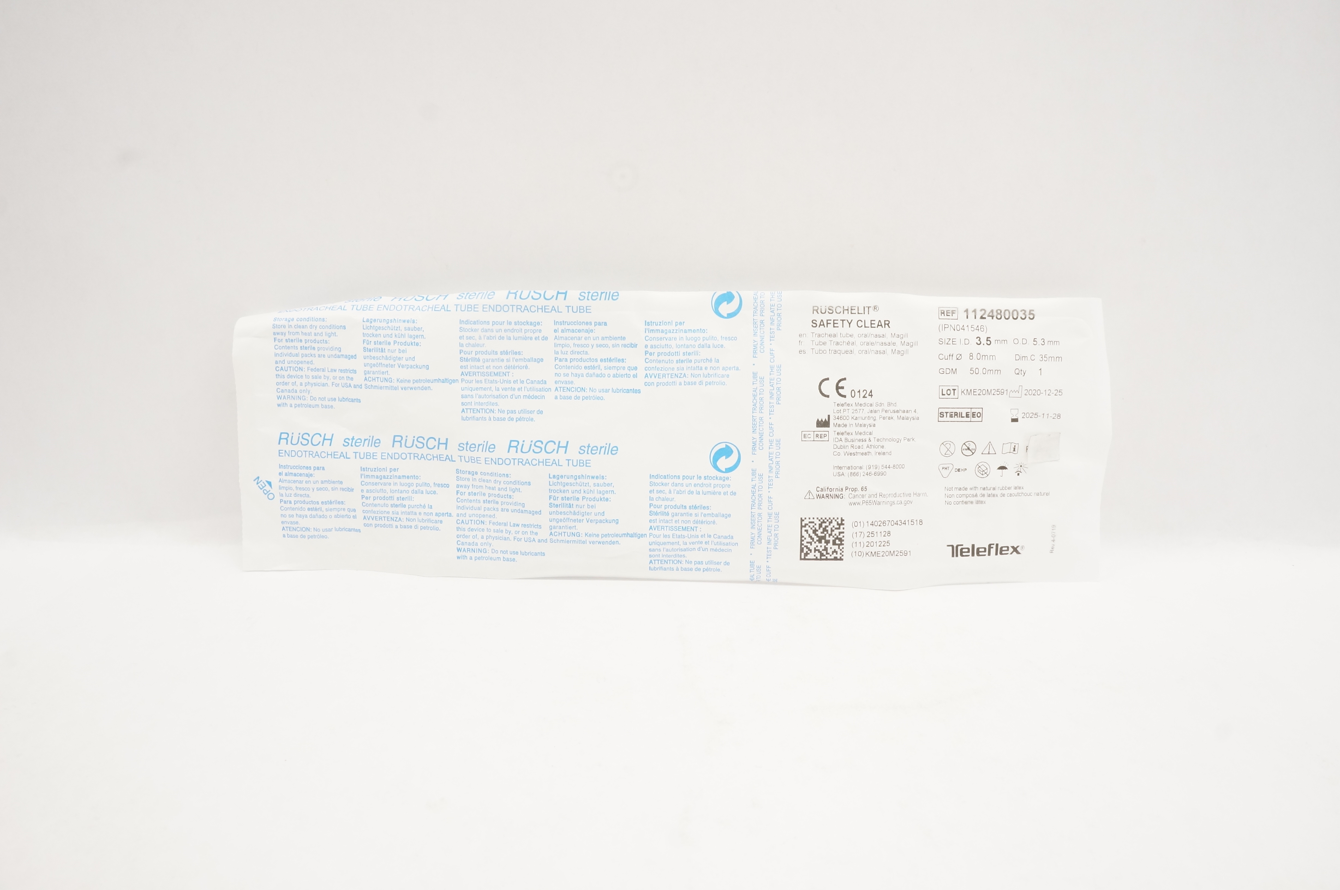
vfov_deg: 47.8
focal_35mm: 27
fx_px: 1004
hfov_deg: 67.4
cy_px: 445
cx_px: 670
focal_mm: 18
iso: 800
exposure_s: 1/30
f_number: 11
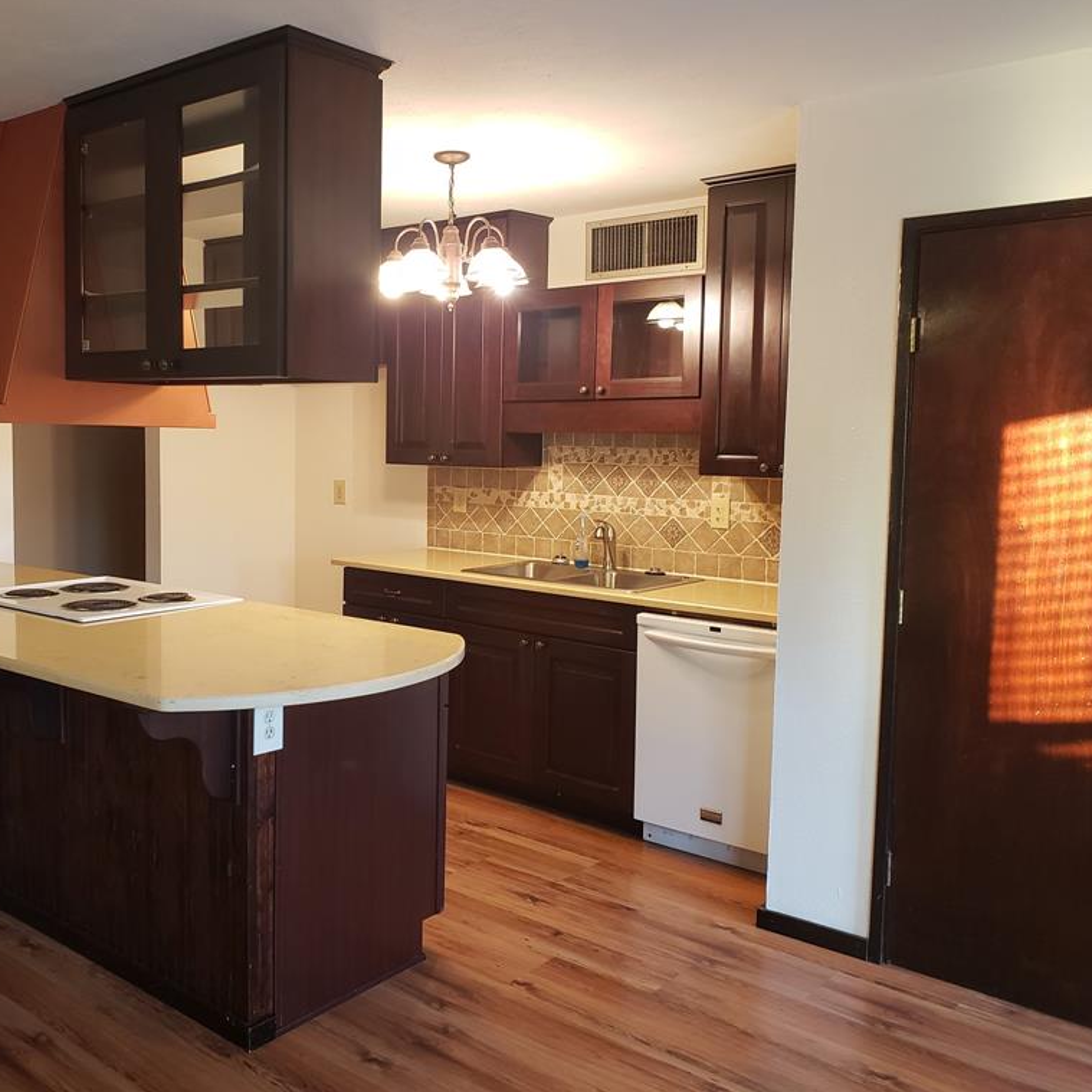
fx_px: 1106
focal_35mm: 31
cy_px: 542
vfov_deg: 52.5
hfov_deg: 51.8
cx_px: 391
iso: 320
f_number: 2.4
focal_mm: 4.3
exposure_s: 1/40
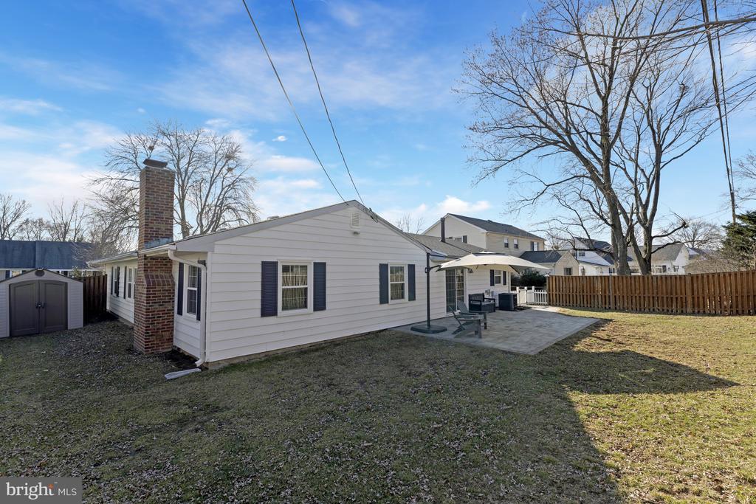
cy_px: 252
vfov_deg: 75.5
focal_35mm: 16
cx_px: 378
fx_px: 326
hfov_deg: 98.5
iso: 100
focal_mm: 15.5
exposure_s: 1/500
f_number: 8
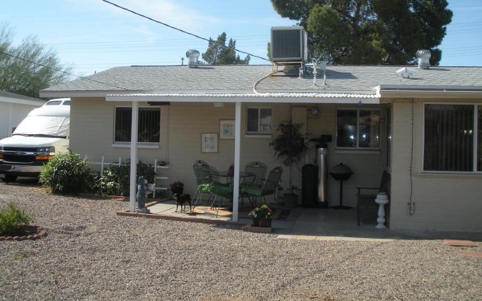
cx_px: 233
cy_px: 111
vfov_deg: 30.4
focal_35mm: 42
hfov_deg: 47.2
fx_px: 552
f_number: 3.5
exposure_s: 1/682
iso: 88
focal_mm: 6.3
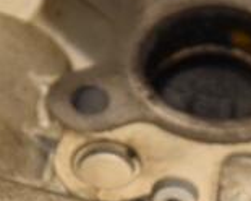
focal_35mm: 489
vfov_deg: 3.2
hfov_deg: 4.0
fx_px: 3633
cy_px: 220
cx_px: 96
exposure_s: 1/160
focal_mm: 90
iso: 800
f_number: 5.6
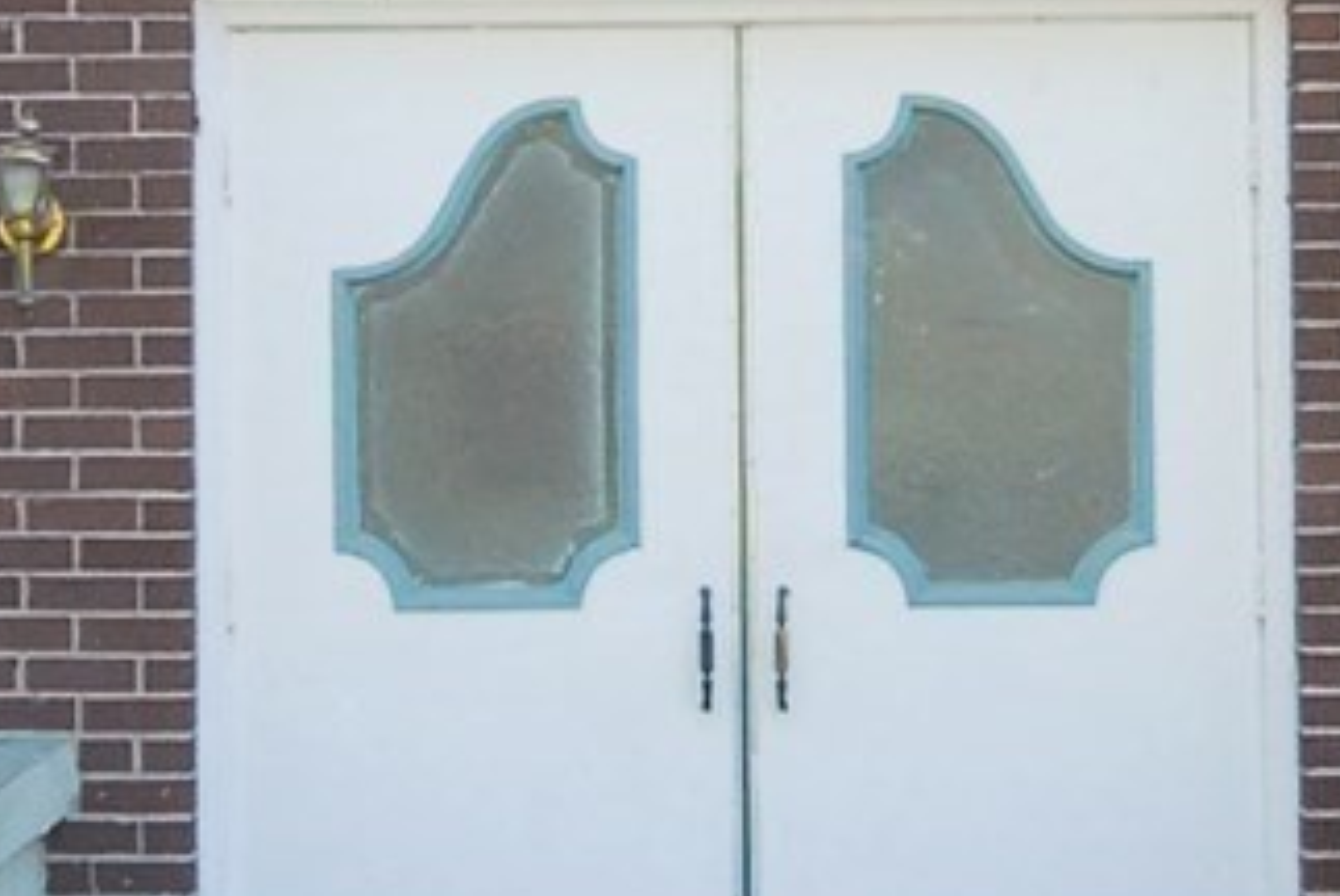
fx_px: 3539
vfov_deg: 14.3
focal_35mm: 95
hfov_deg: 21.4
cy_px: 147
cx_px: 730
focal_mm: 10
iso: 400
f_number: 5.6
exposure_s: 1/80
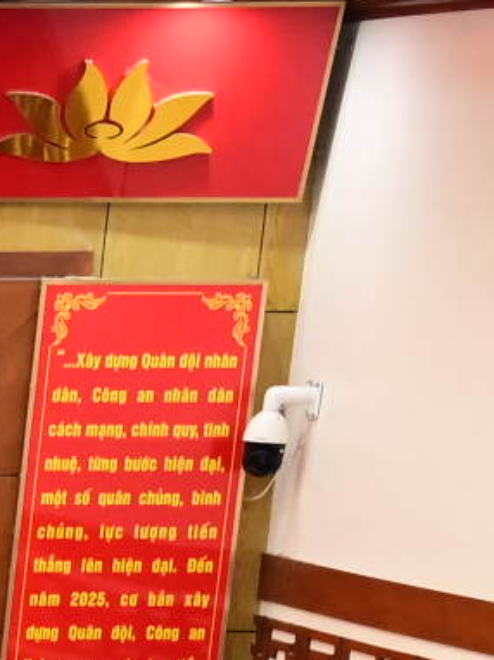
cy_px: 1584
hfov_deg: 5.4
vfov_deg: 7.8
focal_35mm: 236
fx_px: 4496
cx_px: -1601
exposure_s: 1/160
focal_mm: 31
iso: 2000
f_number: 4
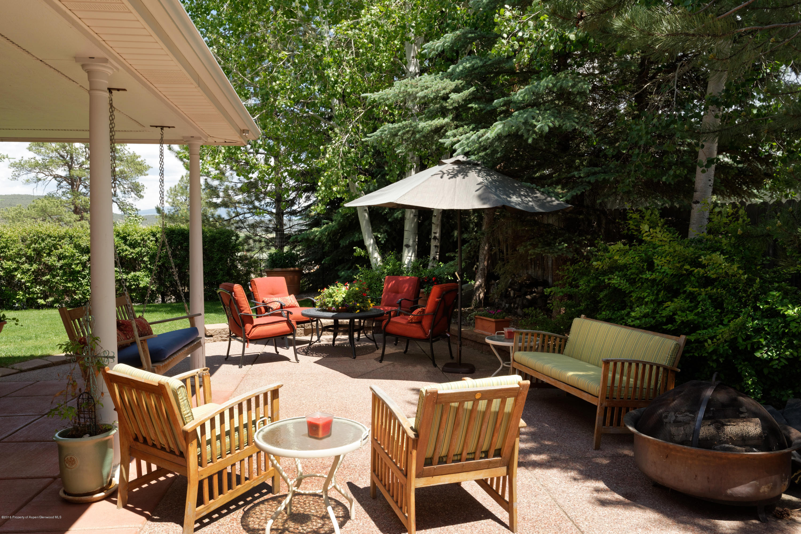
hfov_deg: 71.5
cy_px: 267
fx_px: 556
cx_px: 400
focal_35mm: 25
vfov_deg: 51.3
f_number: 8
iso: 200
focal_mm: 25
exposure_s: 1/100
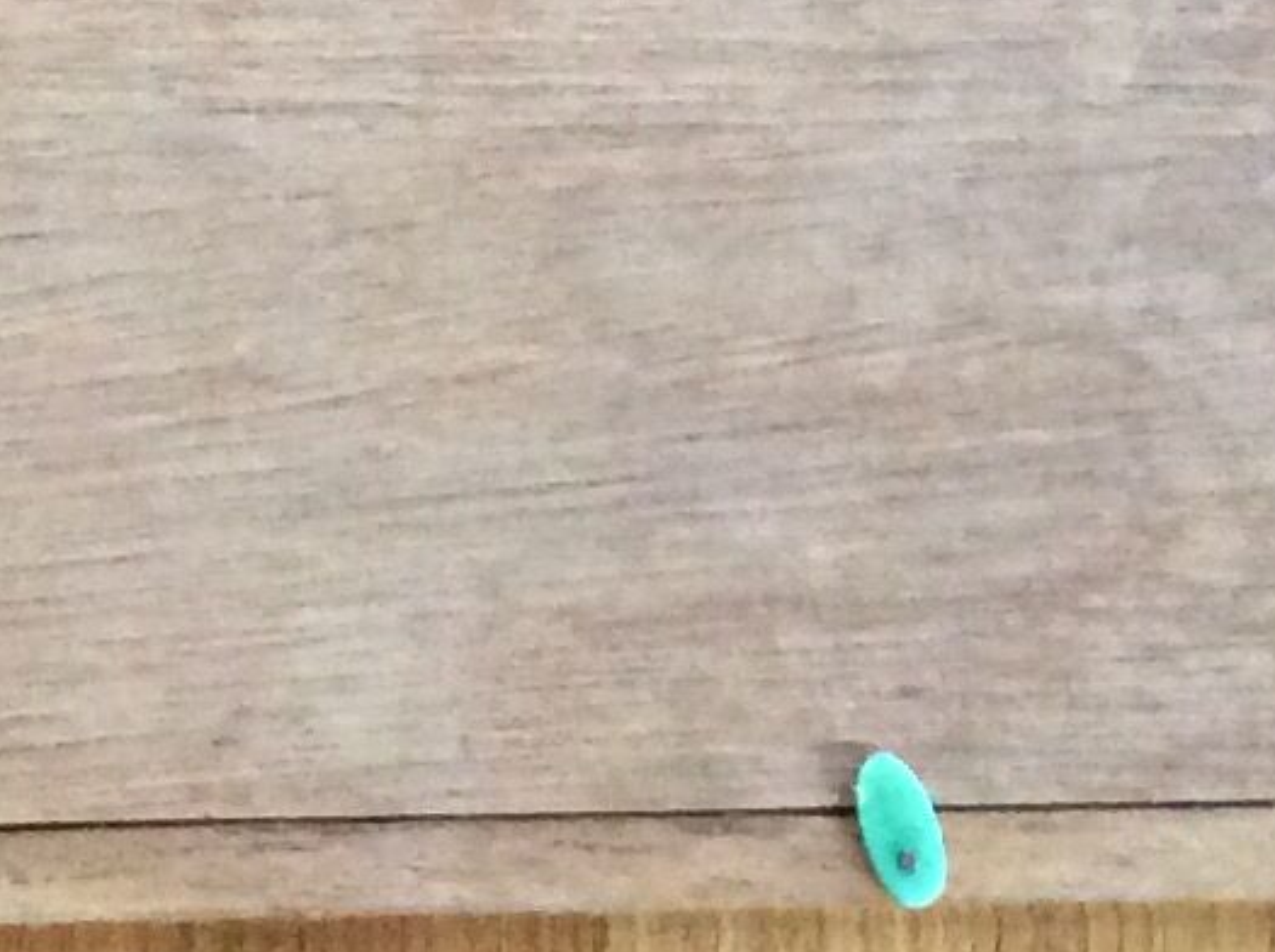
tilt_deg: -73.3
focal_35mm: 158
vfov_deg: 9.2
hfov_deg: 12.5
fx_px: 5810
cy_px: -306
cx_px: 418
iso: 320
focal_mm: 3.3
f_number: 2.4
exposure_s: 1/17
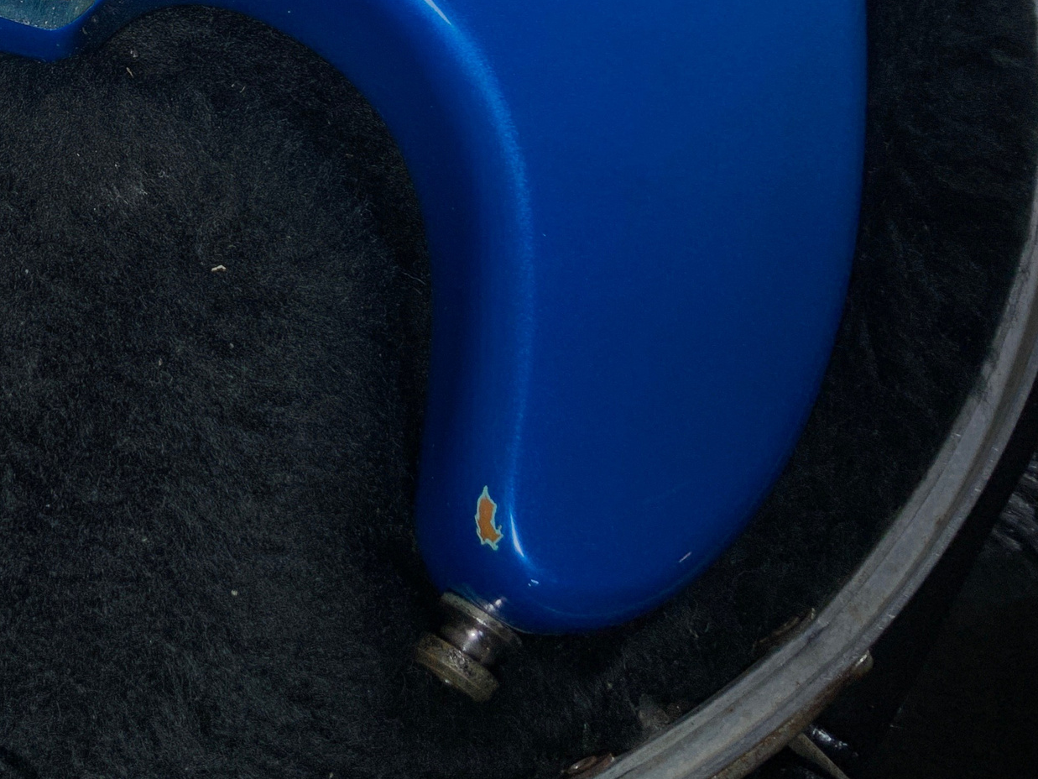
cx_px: 53
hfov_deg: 30.4
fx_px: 1799
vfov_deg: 23.3
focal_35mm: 60
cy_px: -15
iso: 25
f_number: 1.8
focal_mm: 3
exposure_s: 1/156
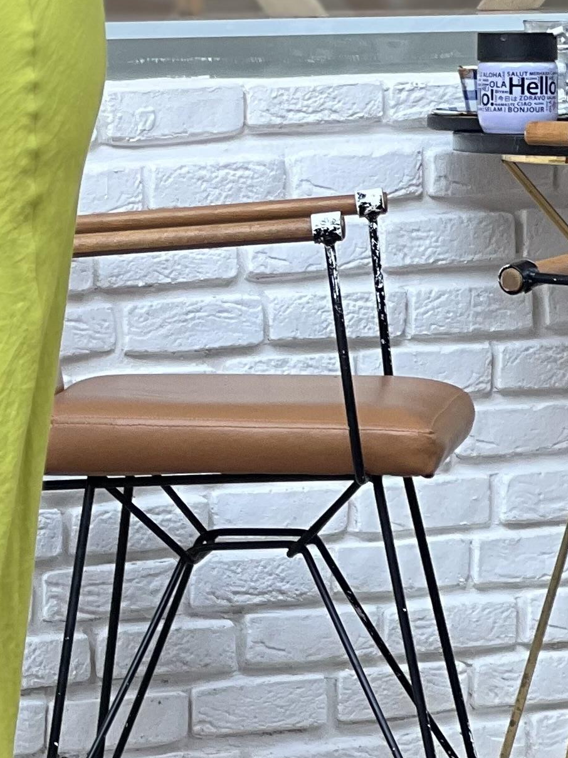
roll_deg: +0.2
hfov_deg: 5.8
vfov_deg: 7.7
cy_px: 135
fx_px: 5623
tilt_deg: -1.1
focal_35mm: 257
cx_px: -118
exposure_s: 1/121
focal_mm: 9
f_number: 2.8
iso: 32
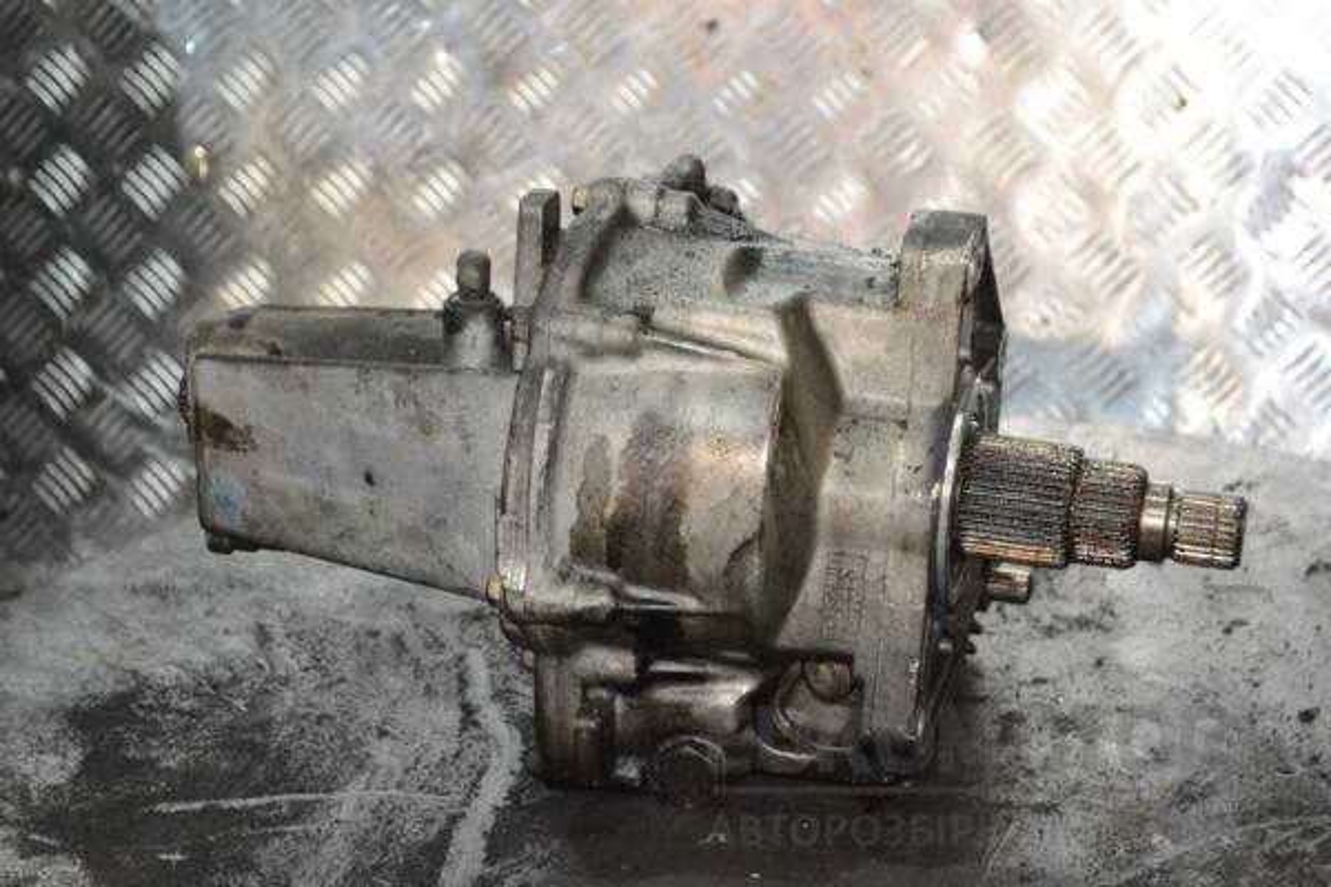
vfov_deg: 18.2
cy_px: 444
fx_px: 2773
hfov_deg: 27.0
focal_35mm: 75
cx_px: 666
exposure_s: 1/60
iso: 3200
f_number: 7.1
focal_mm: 50
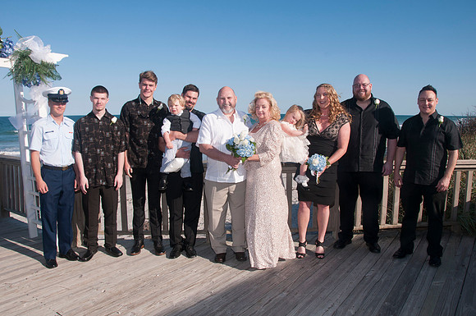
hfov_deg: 67.5
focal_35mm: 27
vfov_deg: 47.8
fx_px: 356
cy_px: 158
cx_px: 238
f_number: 11
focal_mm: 18
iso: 100
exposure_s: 1/250
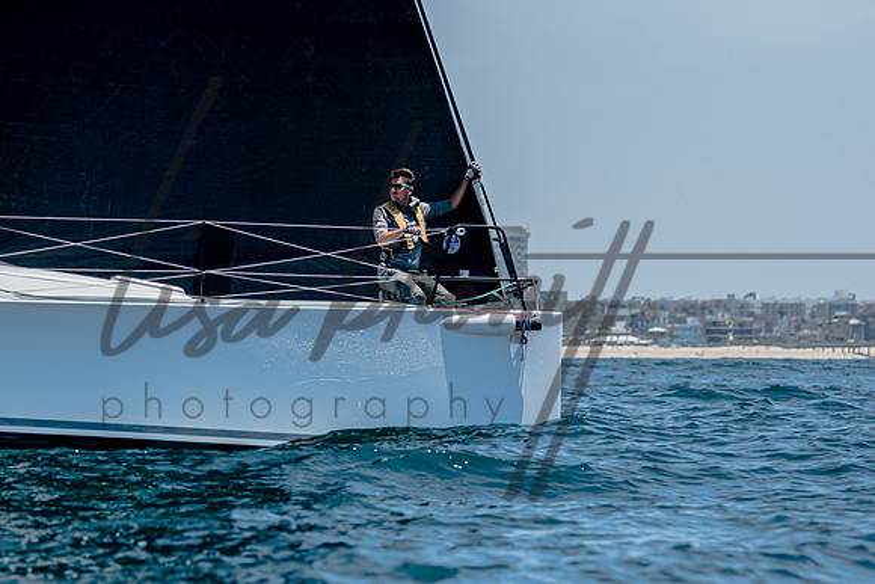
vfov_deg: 5.6
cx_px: 438
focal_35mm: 248
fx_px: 6017
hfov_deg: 8.3
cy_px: 292
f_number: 5
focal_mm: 165
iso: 200
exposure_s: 1/1600
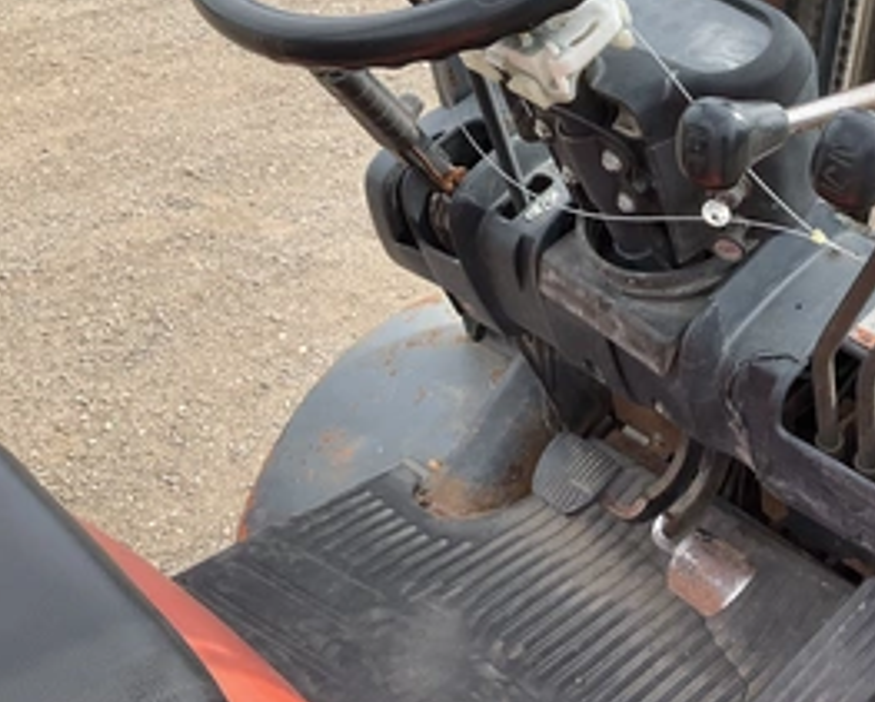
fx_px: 1115
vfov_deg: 34.9
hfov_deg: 41.6
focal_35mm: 43
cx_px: 652
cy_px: 316
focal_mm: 3
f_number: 1.8
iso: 25
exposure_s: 1/650
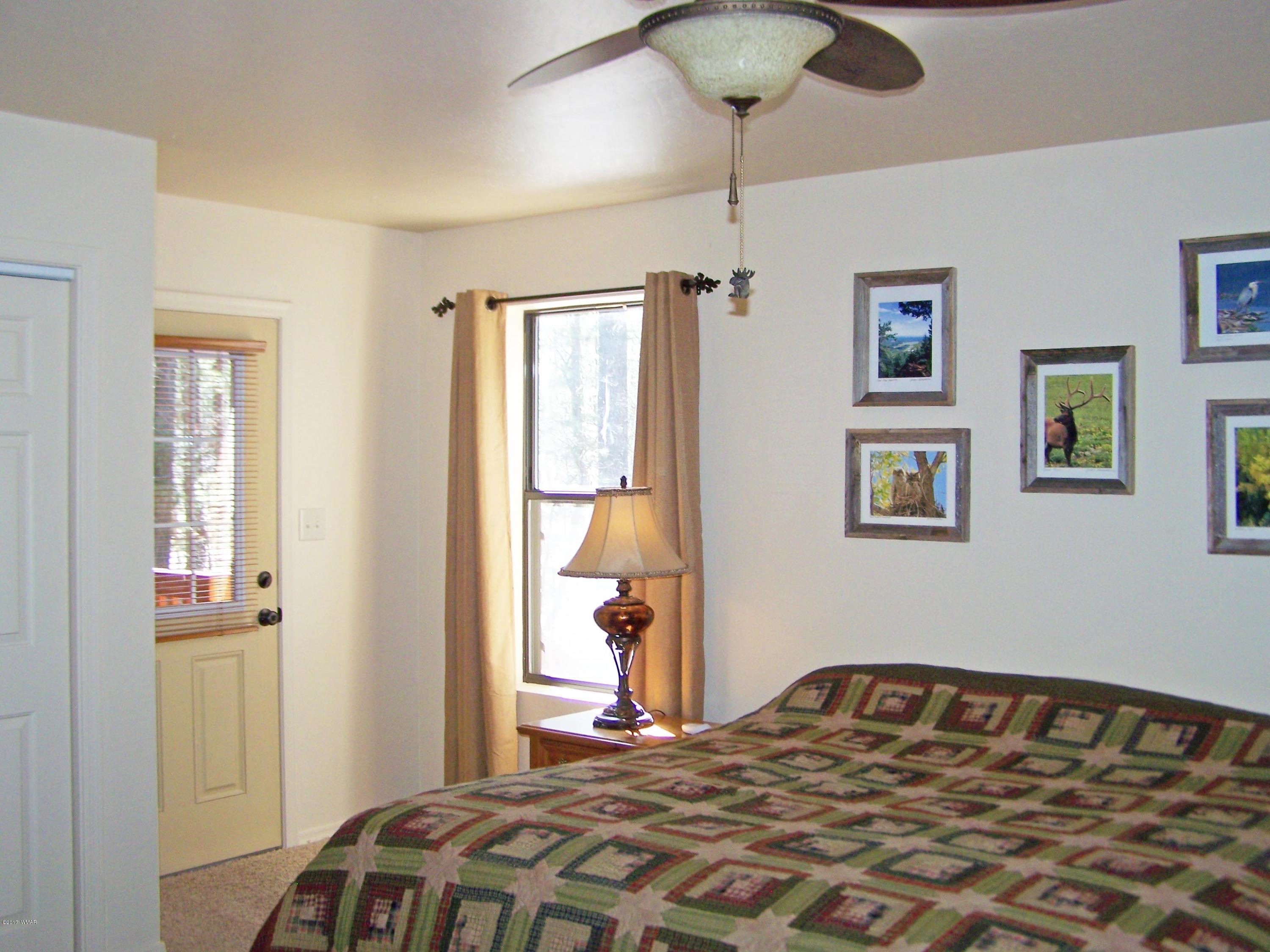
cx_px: 635
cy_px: 476
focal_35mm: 38
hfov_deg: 49.0
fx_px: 1394
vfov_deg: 37.7
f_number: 2.8
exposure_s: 1/60
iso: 80
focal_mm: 6.3
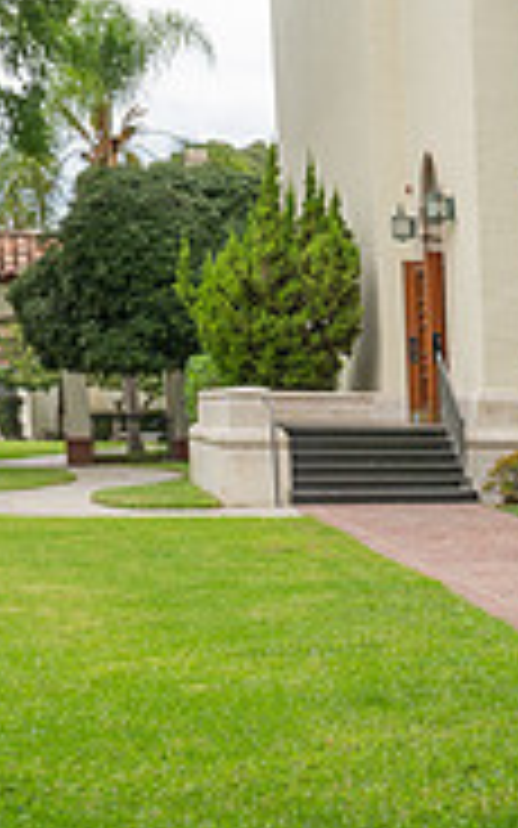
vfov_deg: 24.4
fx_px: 1875
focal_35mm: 83
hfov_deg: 13.2
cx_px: 1092
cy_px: 713
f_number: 5.6
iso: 200
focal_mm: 24
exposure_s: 1/200
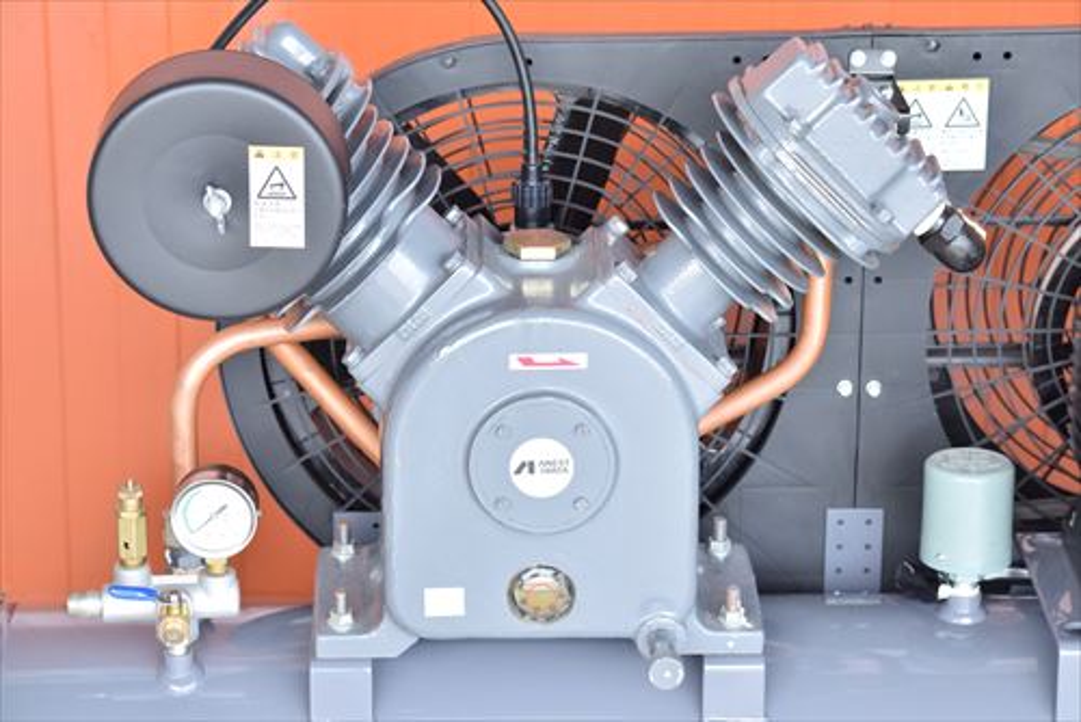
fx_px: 3245
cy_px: 361
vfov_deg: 12.7
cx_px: 540
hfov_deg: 18.9
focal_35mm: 108
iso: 1250
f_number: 6.3
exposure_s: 1/320
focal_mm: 72
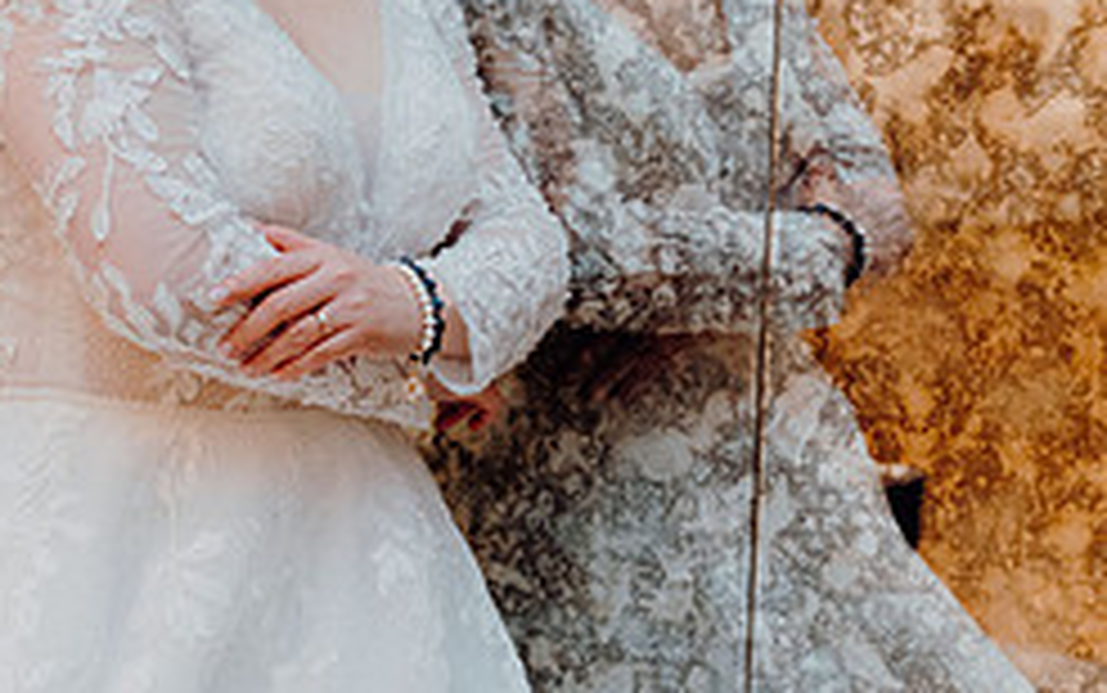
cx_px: 436
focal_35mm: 95
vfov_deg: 13.8
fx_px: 2867
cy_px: 342
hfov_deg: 21.8
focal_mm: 51
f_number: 3.5
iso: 3200
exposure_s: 1/160
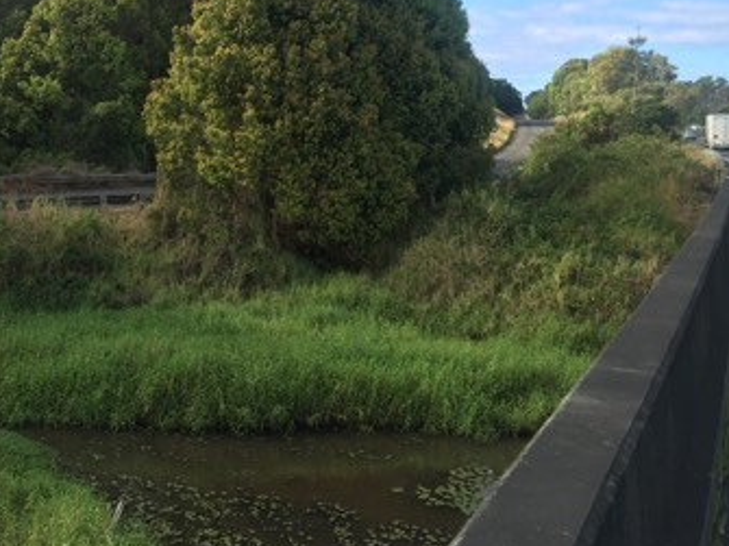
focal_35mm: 45
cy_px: 181
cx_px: 181
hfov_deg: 40.9
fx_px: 947
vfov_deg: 31.9
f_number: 2.2
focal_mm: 4.15
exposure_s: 1/775
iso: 32
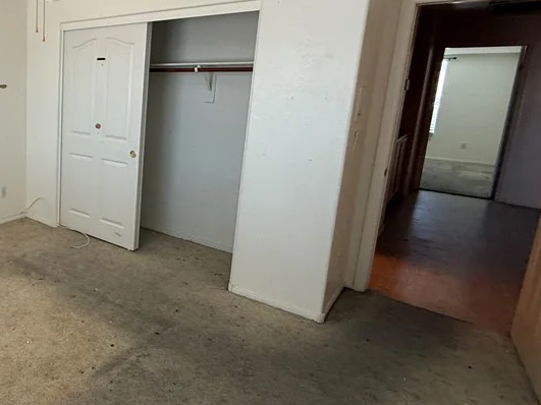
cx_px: 36
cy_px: 161
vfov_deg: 51.0
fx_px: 422
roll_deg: -1.3
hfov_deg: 55.0
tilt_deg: -9.6
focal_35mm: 27
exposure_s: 1/99
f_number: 2.2
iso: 250
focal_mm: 2.22
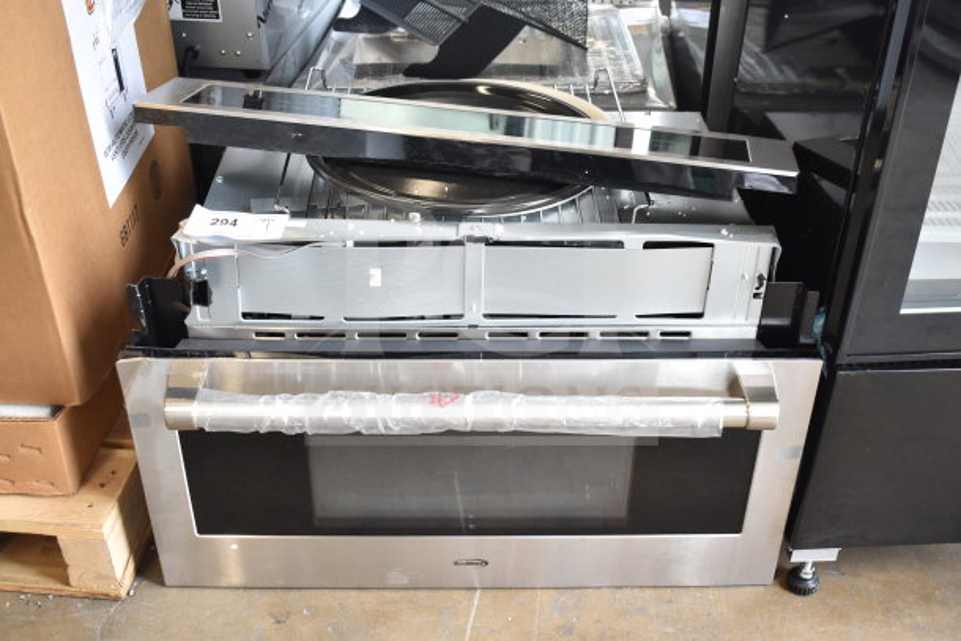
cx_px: 480
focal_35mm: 40
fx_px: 1081
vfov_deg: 33.0
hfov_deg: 47.9
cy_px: 320
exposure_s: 1/40
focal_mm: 27
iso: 1000
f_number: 4
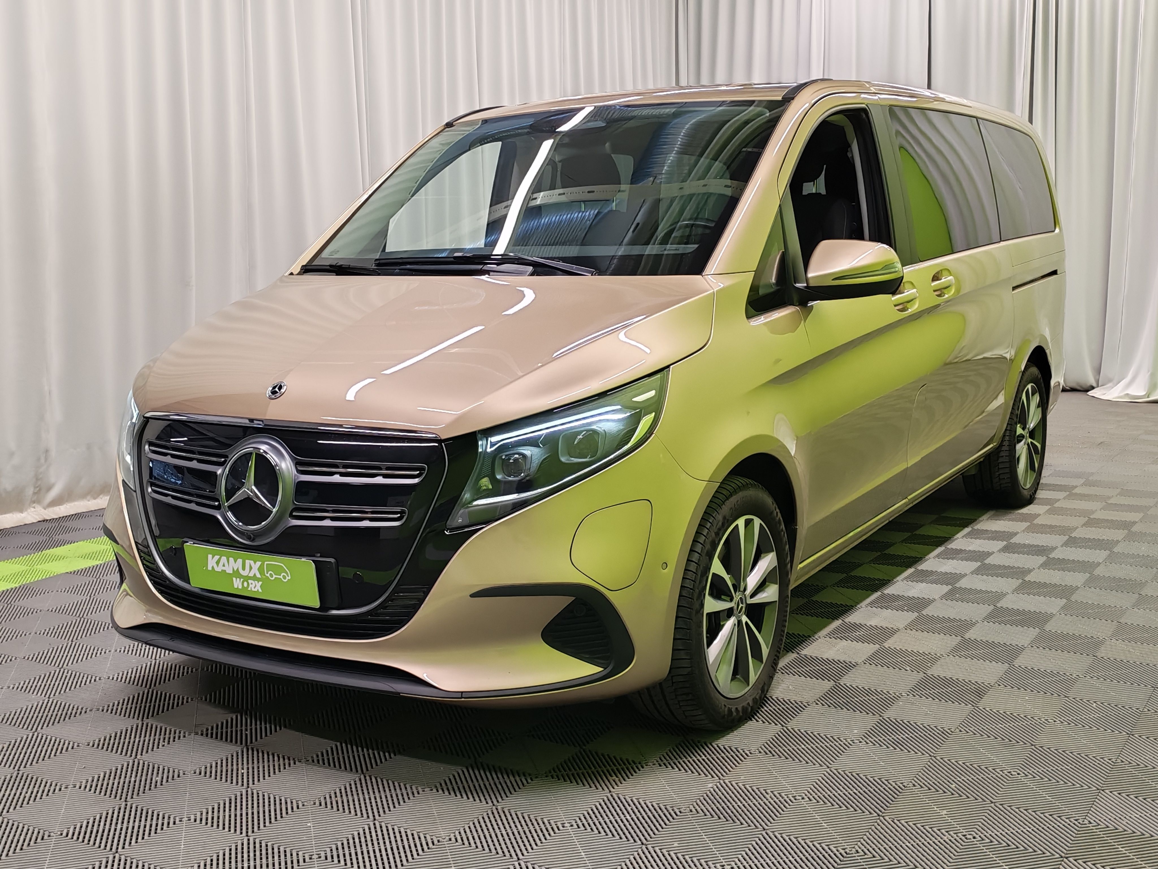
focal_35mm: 42
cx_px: 579
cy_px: 434
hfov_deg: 44.8
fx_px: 1405
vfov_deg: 34.3
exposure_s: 1/100
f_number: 1.9
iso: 500
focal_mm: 6.12
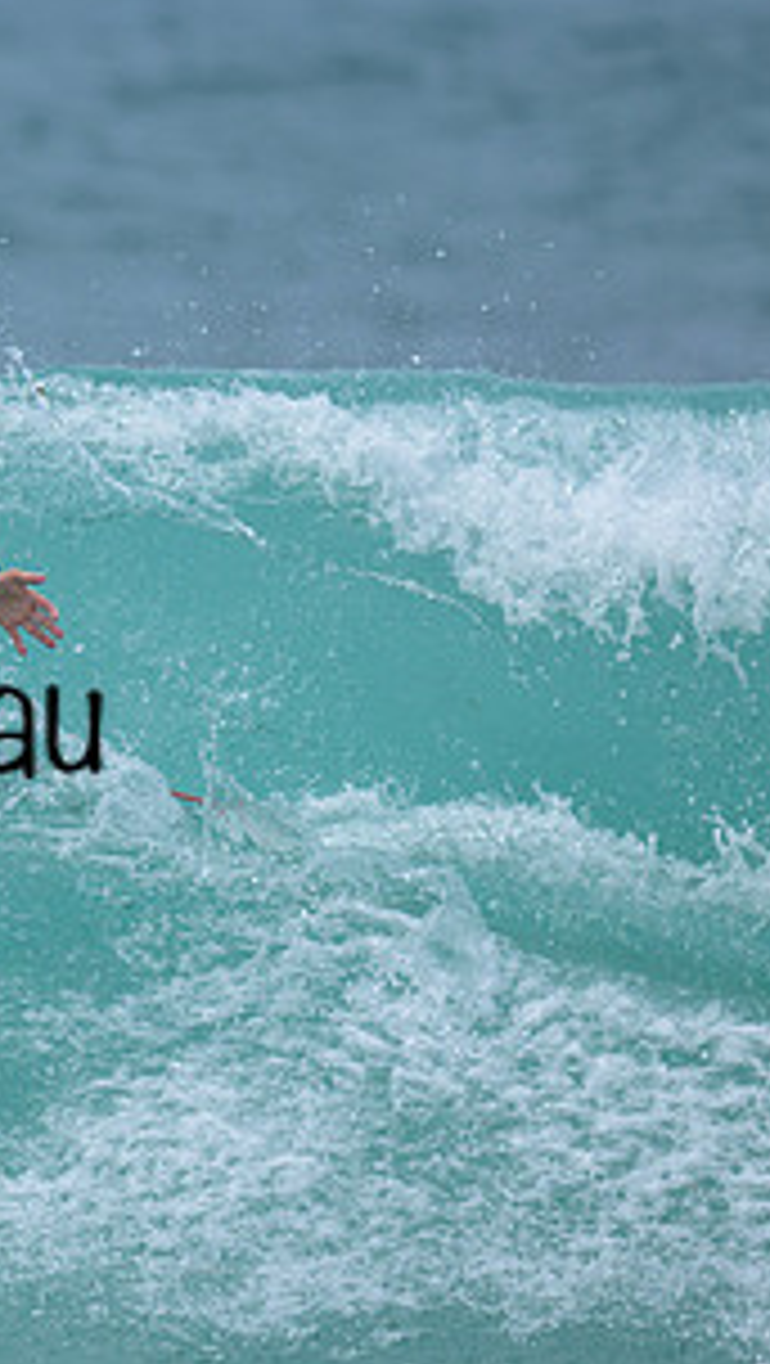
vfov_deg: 1.3
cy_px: 668
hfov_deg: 0.8
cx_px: -374
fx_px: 58003
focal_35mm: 1602
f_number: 6.3
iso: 220
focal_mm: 800
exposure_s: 1/2000
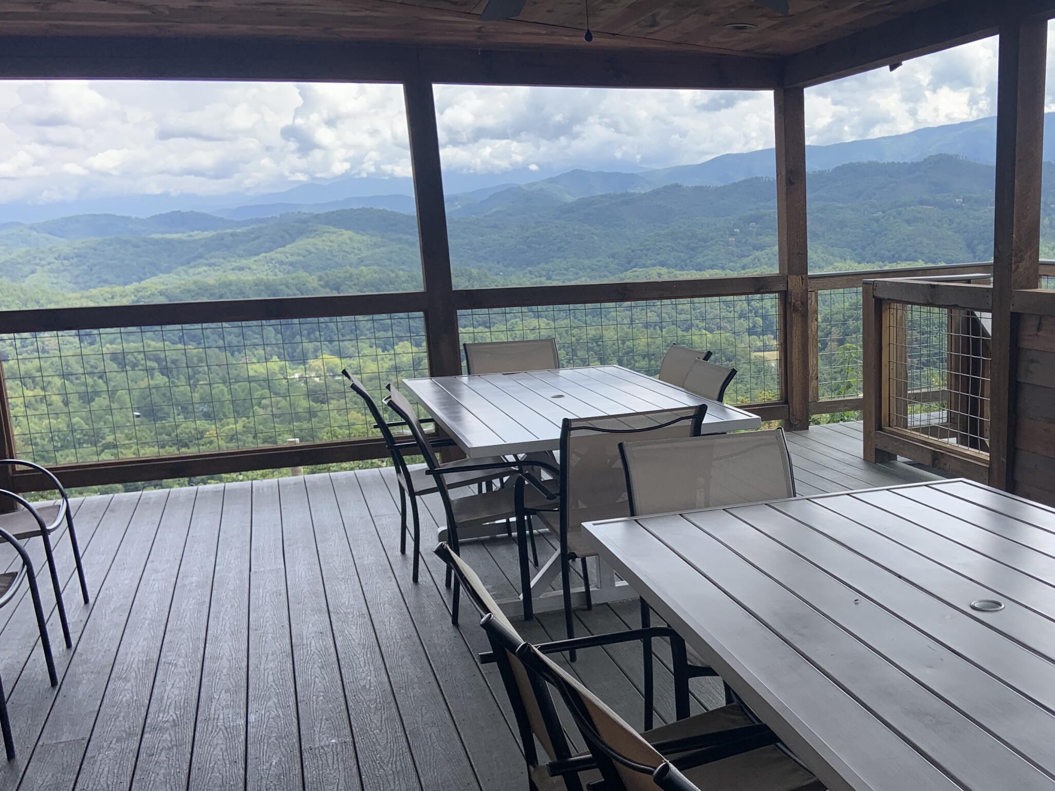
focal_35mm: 38
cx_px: 742
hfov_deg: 47.8
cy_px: 495
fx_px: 1158
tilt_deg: -13.2
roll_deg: +3.0
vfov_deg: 37.5
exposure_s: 1/605
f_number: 1.8
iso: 25
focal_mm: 4.25
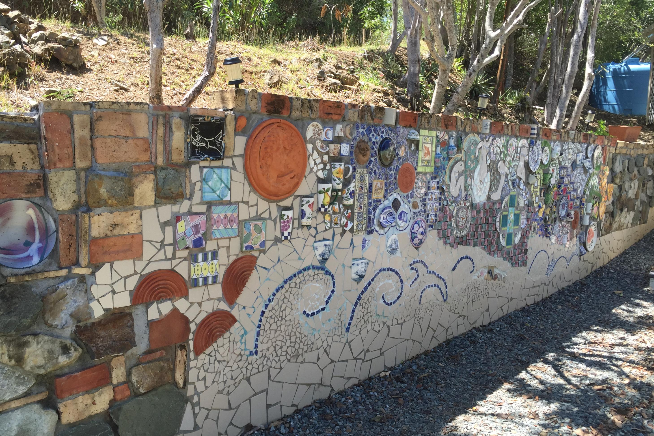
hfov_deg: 60.3
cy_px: 224
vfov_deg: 42.3
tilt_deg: -6.0
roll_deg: -4.3
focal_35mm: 31
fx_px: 563
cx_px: 322
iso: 32
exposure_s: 1/455
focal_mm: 4.15
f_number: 2.2
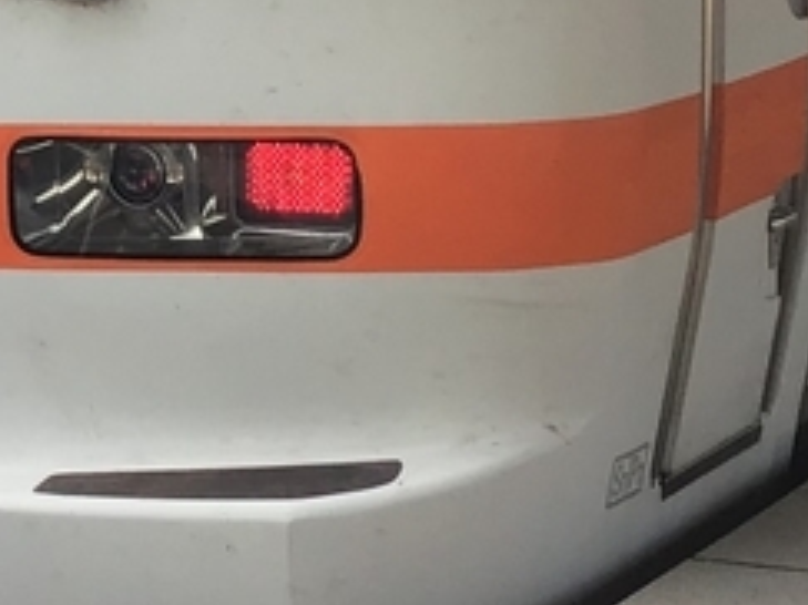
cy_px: 199
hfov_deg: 12.7
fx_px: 3570
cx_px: -86
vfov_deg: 9.7
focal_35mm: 153
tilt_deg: -7.9
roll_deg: +1.8
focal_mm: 3.3
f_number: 2.4
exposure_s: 1/195
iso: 25
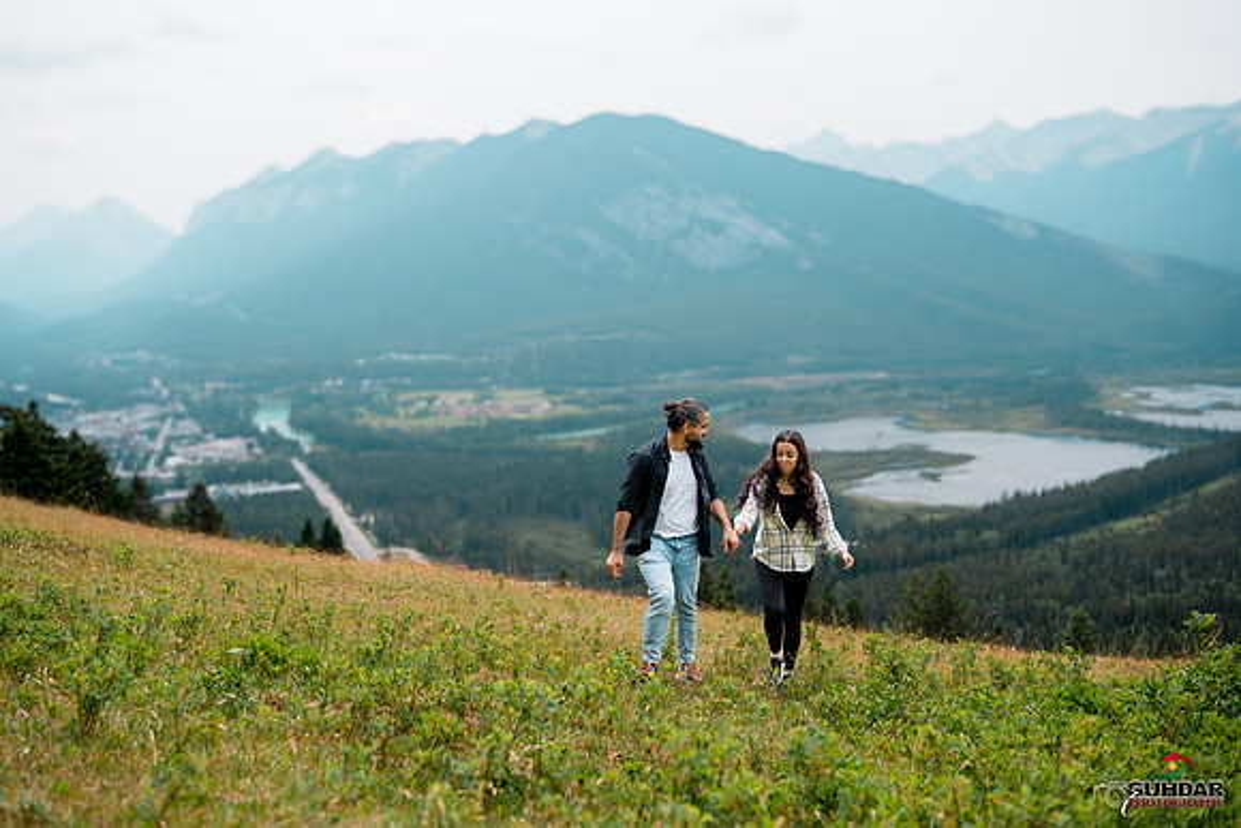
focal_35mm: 35
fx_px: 1207
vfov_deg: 37.9
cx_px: 620
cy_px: 414
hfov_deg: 54.4
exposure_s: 1/8000
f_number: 2
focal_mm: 35
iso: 200
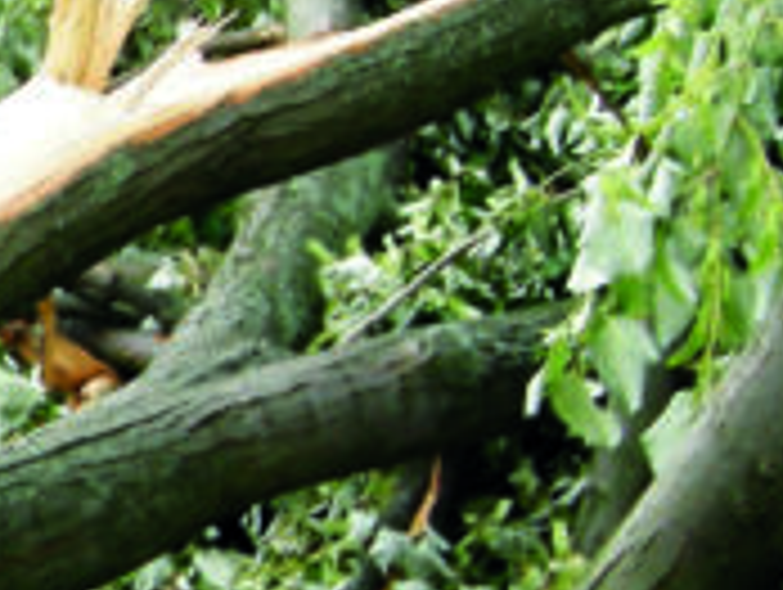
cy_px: 342
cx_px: -477
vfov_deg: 6.9
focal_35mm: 217
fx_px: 4915
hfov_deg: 8.8
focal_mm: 7.5
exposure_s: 1/58.7
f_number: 3
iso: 64
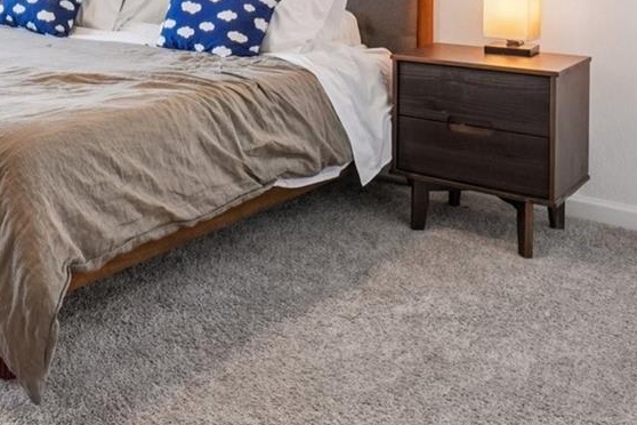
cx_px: 13
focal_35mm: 43
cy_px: -56
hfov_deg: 40.3
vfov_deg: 28.1
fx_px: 761
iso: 400
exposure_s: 1/60
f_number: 8
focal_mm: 10
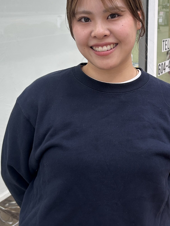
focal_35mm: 41
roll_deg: +0.2
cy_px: 71
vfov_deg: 44.9
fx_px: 268
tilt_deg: -5.2
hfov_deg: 35.0
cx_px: 101
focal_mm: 5.7
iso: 50
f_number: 1.5
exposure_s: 1/683
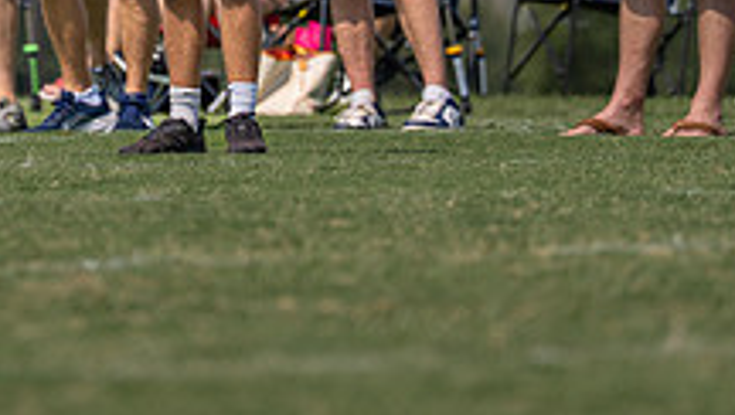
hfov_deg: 2.9
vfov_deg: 1.7
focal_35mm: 735
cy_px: -243
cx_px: 194
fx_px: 14339
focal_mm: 200
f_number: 2.8
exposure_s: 1/2500
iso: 100
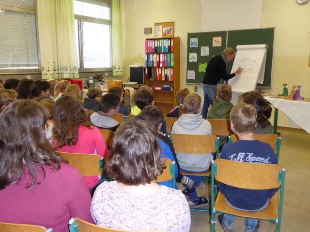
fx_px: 304
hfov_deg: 54.0
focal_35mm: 34
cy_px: 116
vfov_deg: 41.8
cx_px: 155
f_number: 3.6
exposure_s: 1/60
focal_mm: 5.8
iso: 800
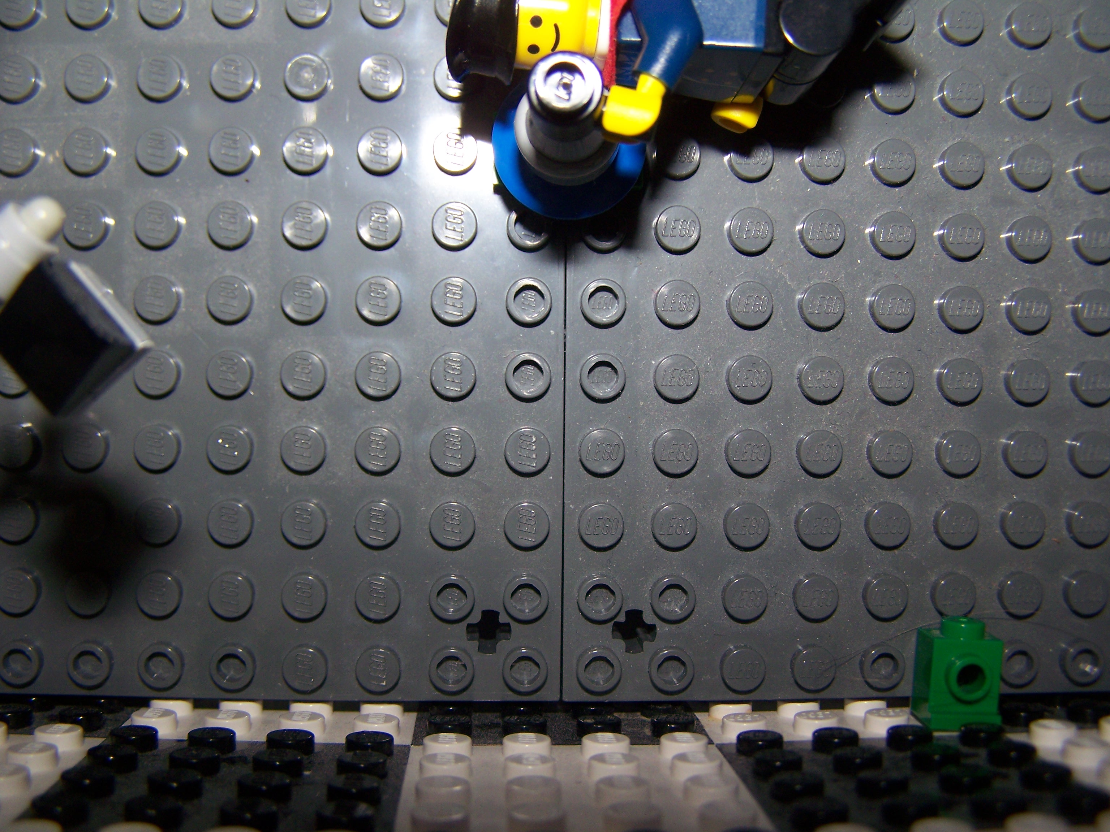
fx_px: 1219
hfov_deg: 49.0
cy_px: 416
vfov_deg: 37.7
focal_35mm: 38
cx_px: 555
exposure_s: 1/60
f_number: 2.8
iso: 80
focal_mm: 6.3
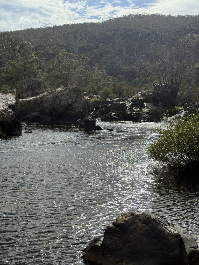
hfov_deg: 30.3
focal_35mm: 48
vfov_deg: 39.7
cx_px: 100
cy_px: 132
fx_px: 368
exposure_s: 1/11364
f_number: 1.78
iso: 100
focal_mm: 6.76
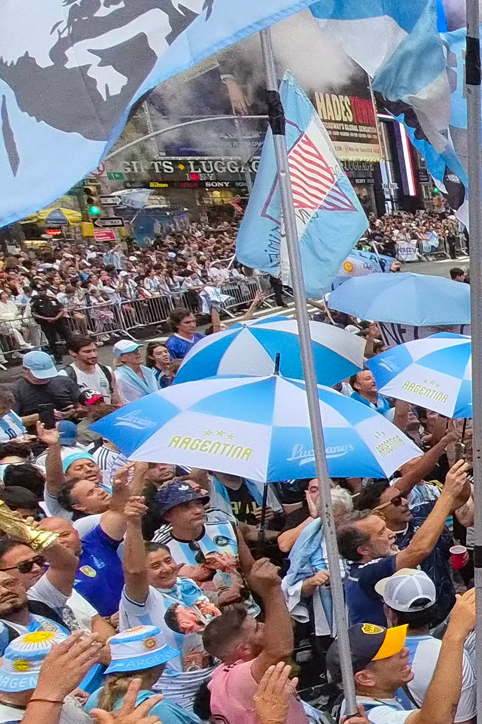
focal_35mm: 41
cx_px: 878
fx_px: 824
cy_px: 461
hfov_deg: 21.1
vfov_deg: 46.9
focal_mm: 2.2
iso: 200
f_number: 2.2
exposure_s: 1/998
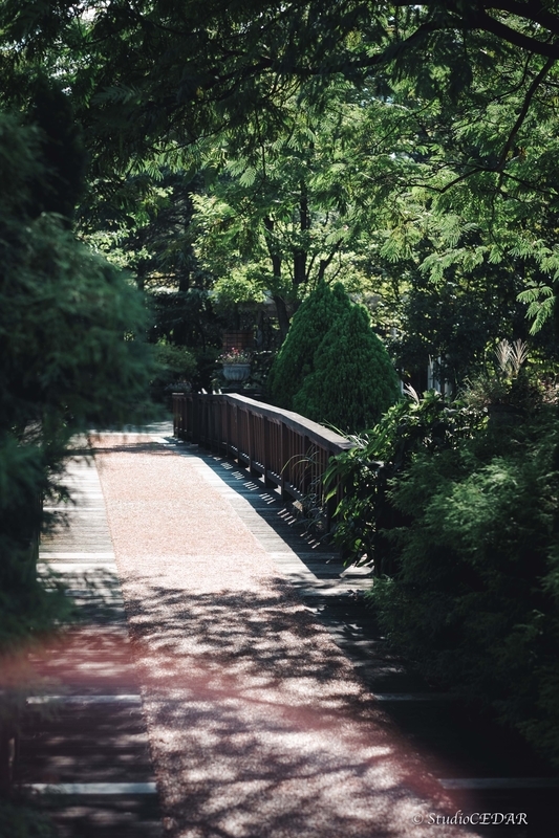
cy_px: 419
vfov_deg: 24.2
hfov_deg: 16.3
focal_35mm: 84
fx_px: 1957
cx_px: 280
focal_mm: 56
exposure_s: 1/1000
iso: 200
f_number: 2.8
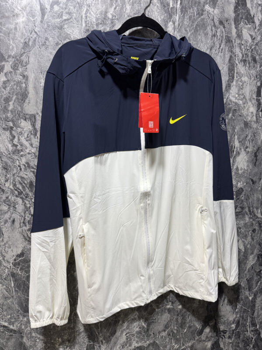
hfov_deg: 56.8
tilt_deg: -10.8
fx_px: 242
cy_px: 175
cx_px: 131
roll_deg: +0.7
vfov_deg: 71.6
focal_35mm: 24
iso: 320
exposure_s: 1/60
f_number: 1.78
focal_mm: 6.76
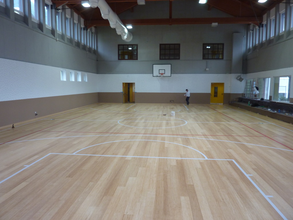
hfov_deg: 69.4
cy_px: 110
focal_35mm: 25
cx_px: 146
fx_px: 212
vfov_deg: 54.9
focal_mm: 4.1
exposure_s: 1/30
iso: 160
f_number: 3.3
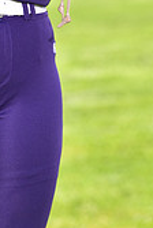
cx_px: -21
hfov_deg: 2.6
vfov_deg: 3.8
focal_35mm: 537
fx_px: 3409
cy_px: -145
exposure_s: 1/250
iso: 100
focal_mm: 155
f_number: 5
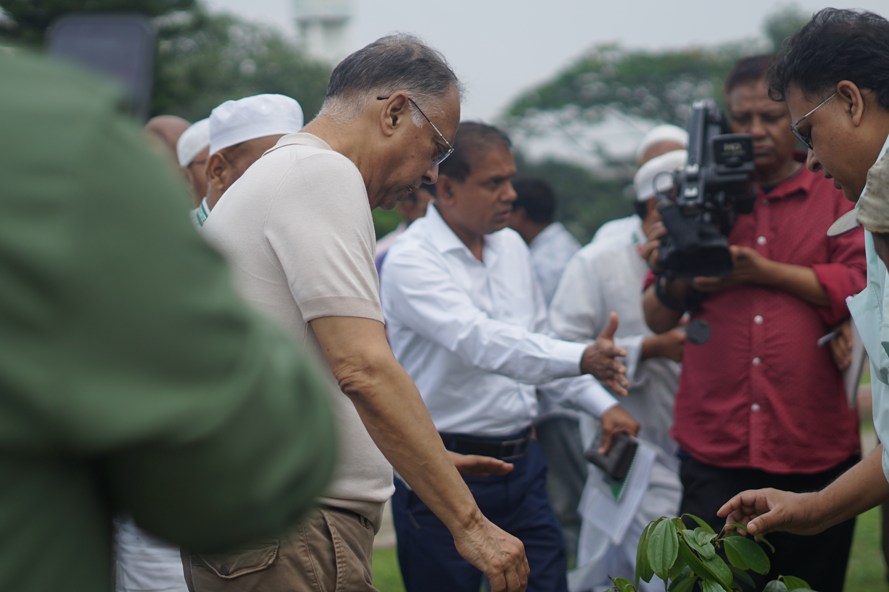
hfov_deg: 27.0
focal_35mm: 75
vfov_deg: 18.2
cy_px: 296
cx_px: 444
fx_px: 1852
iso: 125
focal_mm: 50
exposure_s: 1/3200
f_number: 2
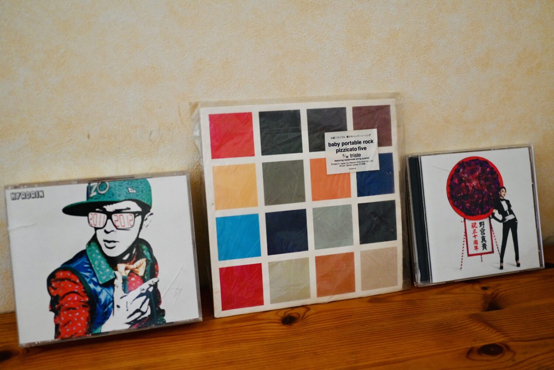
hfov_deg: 46.4
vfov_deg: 31.9
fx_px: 646
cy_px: 185
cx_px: 277
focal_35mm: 42
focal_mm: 28
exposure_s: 1/125
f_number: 2.8
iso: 1600
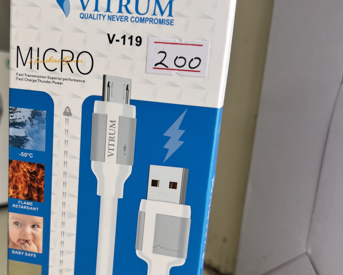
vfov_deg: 37.1
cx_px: 155
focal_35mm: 40
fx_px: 406
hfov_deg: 45.7
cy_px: 173
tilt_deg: -13.5
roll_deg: -6.4
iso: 40
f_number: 1.5
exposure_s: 1/121
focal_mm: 5.7
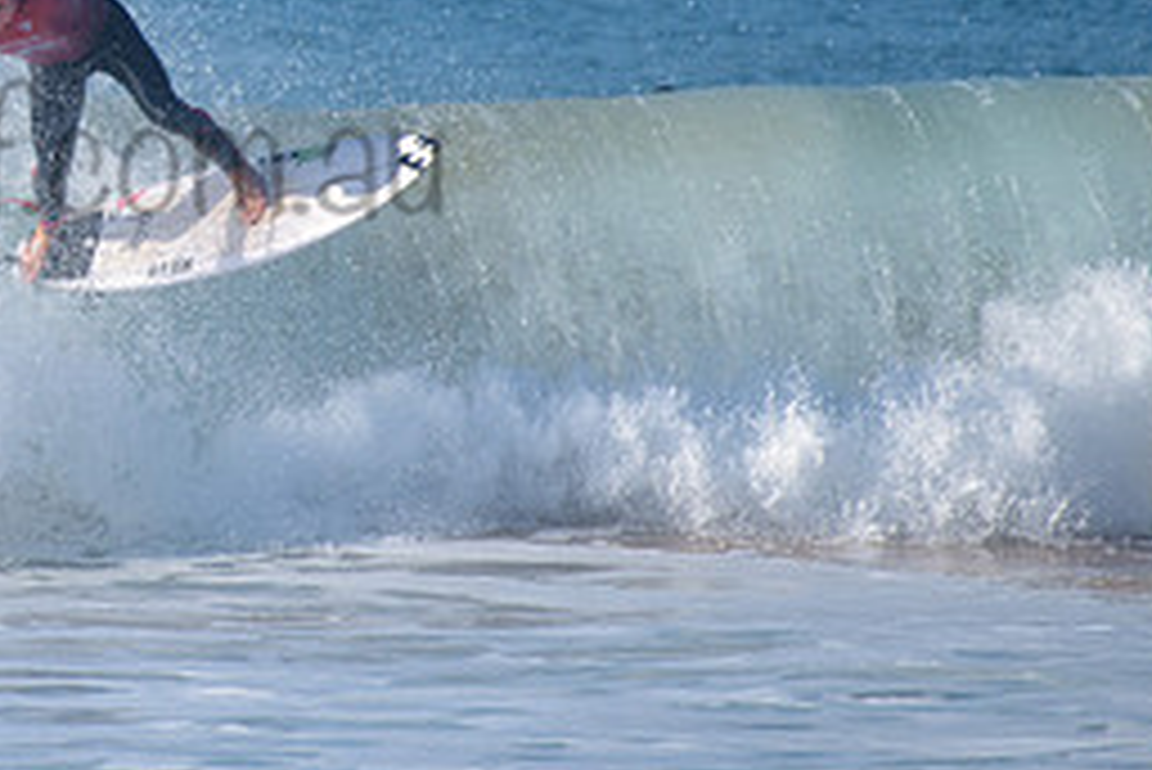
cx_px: -32
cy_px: 110
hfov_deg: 1.8
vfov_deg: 1.2
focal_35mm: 1132
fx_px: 36243
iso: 220
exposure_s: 1/2000
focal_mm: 500
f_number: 5.6
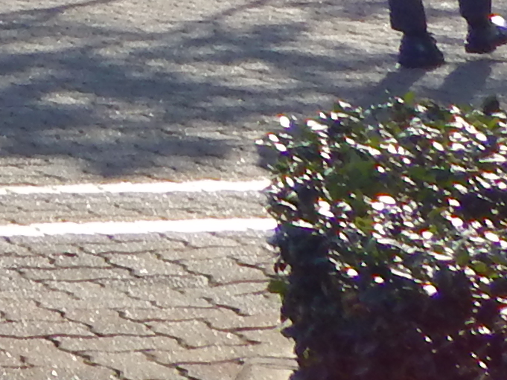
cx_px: -1183
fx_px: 3369
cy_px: -770
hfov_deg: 7.3
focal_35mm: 230
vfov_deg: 6.0
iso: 125
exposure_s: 1/1000
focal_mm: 6.1
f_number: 3.3
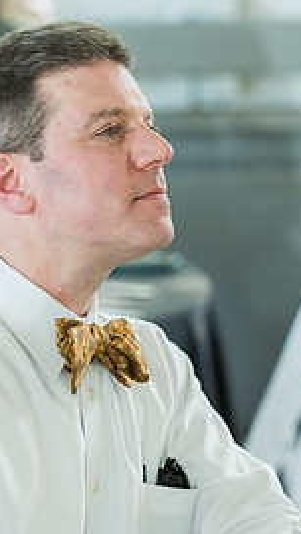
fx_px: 3091
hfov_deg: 5.6
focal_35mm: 218
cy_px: 206
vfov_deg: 9.9
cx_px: 184
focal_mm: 125
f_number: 4
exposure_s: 1/160
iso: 640
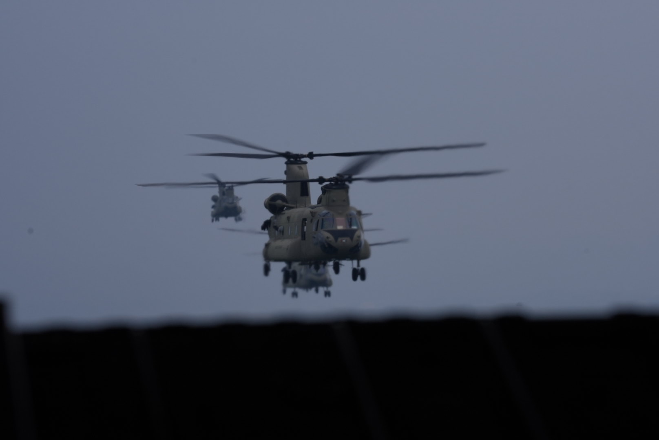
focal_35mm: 200
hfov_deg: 10.3
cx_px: 330
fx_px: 3664
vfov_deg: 6.9
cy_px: 220
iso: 640
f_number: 11
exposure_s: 1/125
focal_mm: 200
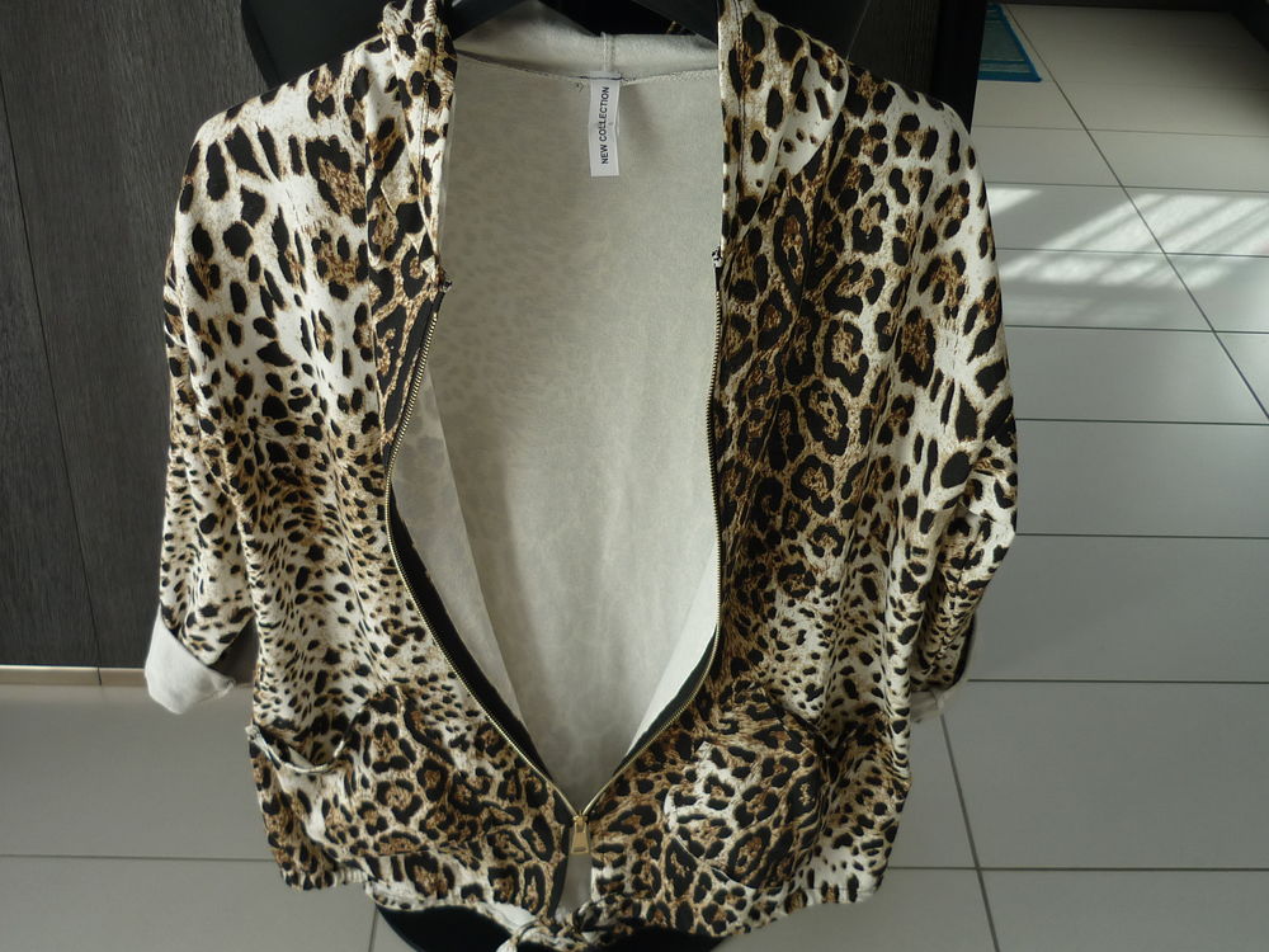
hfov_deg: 41.2
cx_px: 634
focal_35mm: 46
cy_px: 476
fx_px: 1686
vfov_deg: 31.5
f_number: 2.9
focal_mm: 5.9
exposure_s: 1/80
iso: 80
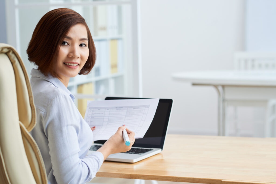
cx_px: 138
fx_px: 652
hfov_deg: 23.9
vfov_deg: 16.1
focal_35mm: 85
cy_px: 92
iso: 200
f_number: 4.5
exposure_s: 1/100
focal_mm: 85
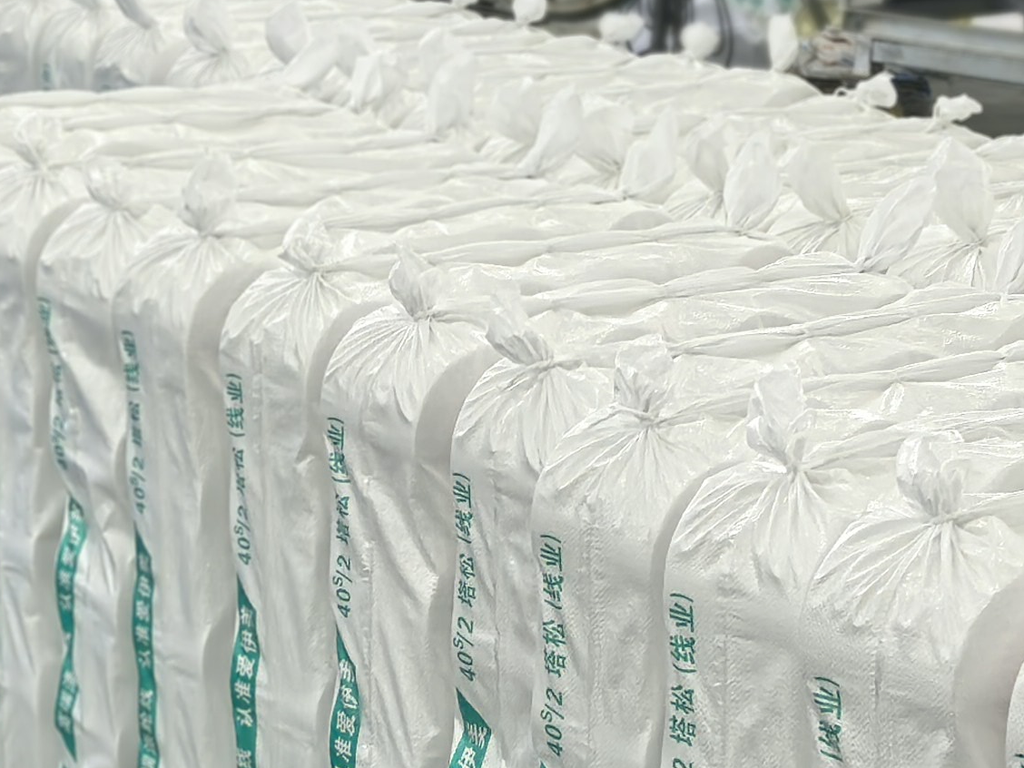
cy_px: 587
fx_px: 2899
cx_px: 541
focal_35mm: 98
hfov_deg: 20.0
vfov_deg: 15.0
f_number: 2
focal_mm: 6.98
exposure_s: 1/60
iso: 200
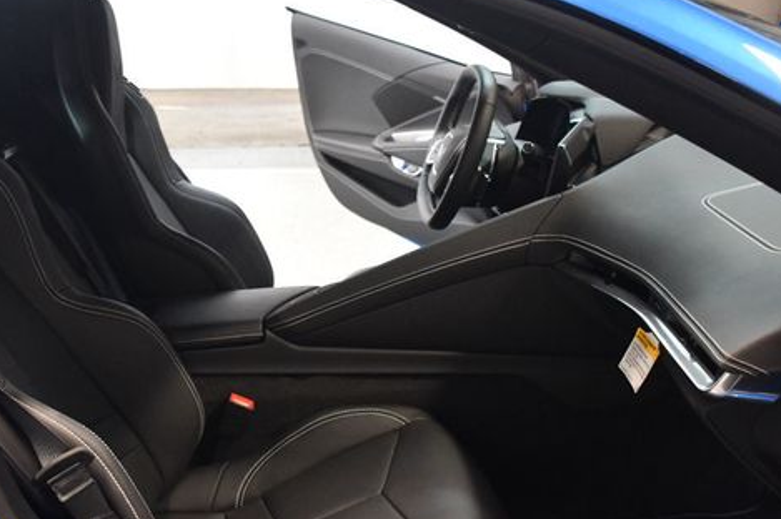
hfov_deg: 43.2
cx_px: 285
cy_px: 333
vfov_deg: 29.7
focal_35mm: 45
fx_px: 976
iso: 3600
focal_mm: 22
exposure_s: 1/60
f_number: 3.5
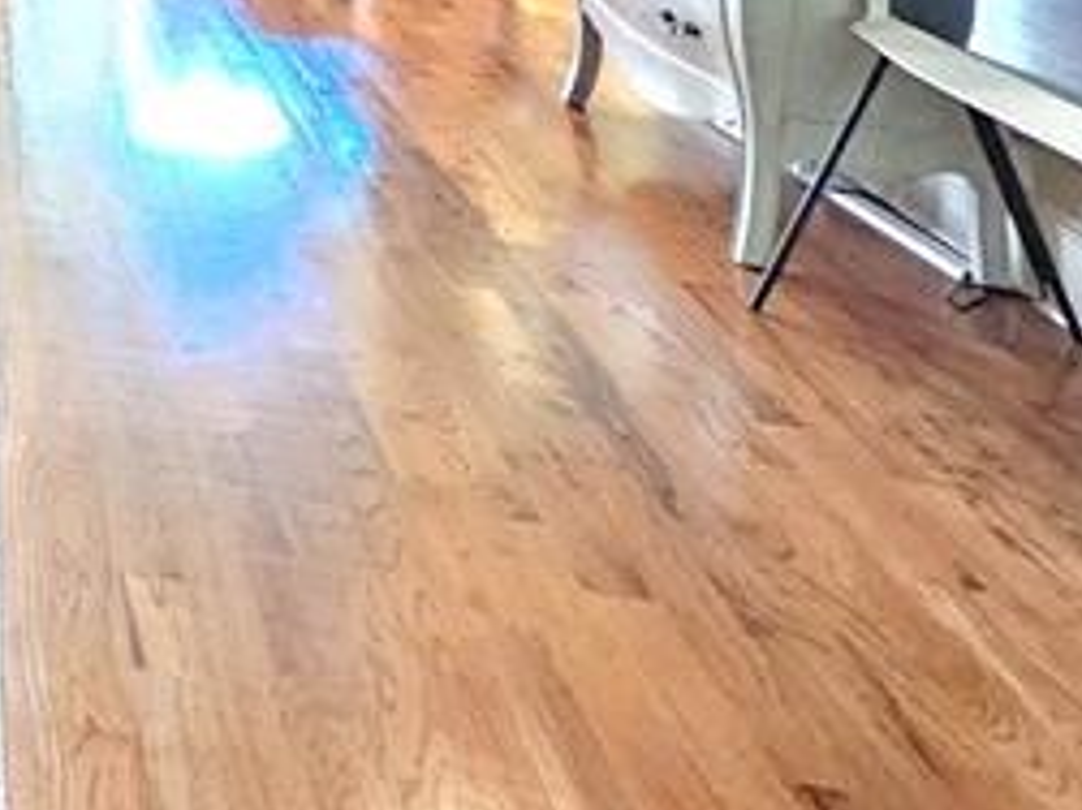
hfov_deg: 25.1
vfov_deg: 23.0
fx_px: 1656
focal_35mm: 53
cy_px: -358
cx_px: -634
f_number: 2.2
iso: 1000
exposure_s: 1/24
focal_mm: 1.7
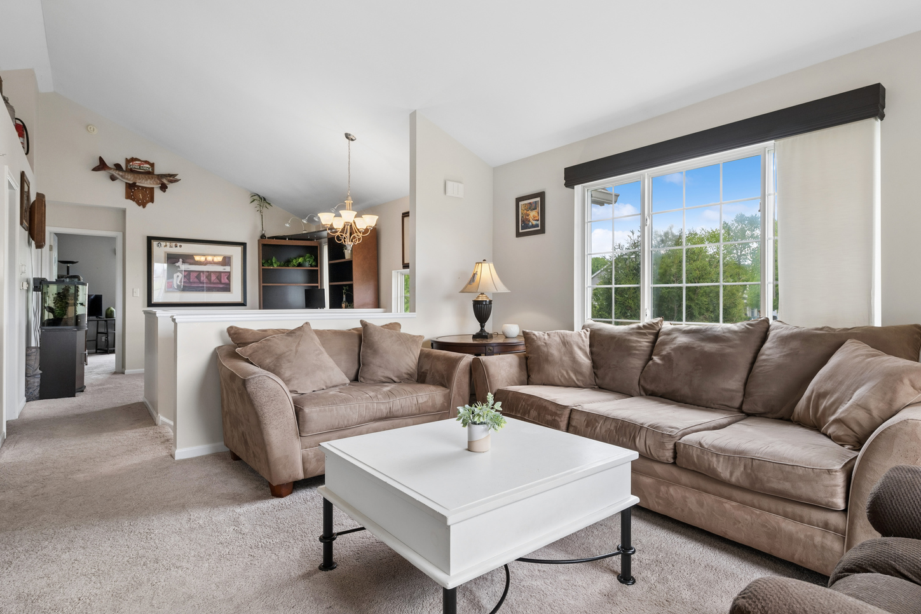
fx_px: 486
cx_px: 493
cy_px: 295
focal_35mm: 19
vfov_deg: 64.5
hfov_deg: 86.8
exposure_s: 1/60
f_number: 8
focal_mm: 17
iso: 400
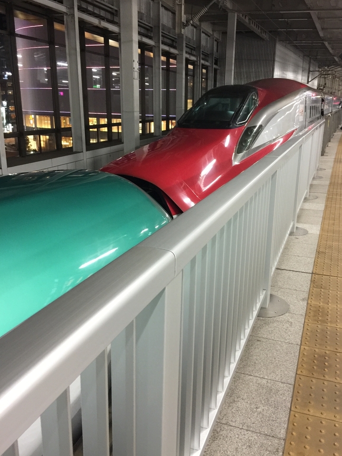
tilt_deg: -15.6
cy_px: 222
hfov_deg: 45.4
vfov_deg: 58.4
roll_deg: -1.2
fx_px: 409
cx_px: 179
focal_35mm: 31
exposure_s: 1/15
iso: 125
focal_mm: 4.15
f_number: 2.2
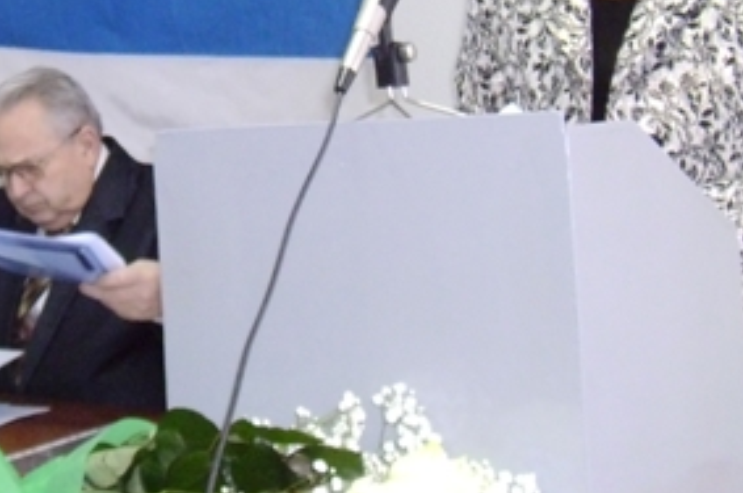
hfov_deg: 26.9
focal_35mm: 73
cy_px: 42
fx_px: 1505
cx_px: 89
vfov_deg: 18.3
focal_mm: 5.47
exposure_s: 1/60
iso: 400
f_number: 2.9
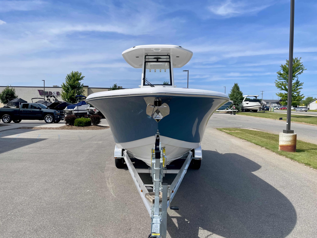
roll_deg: -0.4
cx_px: 158
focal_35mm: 26
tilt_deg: -2.2
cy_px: 119
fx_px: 238
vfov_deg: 53.1
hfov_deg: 67.3
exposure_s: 1/4292
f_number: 1.6
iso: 32
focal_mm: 4.2
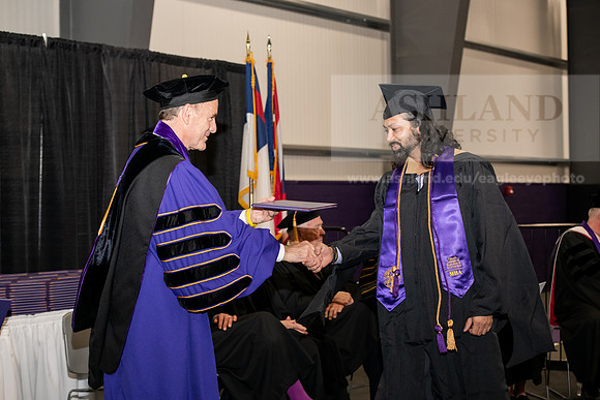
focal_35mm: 75
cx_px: 300
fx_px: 1250
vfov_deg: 18.2
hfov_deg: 27.0
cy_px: 200
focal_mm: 75
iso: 2000
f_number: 5.6
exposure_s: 1/200
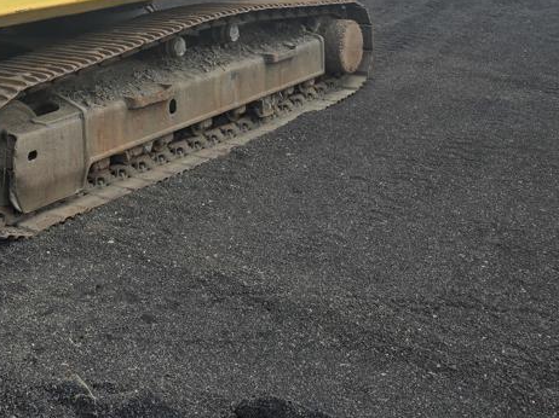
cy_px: -25
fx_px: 823
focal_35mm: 51
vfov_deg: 26.6
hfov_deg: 35.8
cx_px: 85
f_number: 1.7
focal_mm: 6.3
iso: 12
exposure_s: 1/705
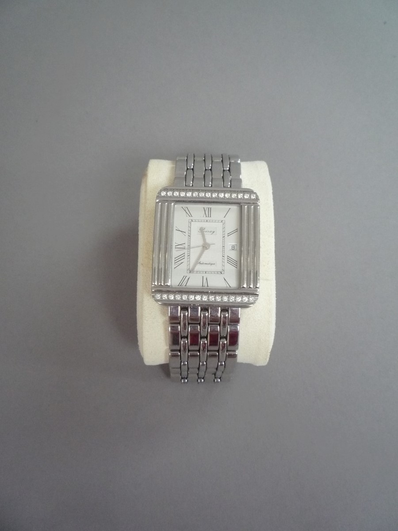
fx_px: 460
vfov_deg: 60.0
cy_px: 266
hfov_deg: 46.8
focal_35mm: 30
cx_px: 199
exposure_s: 1/30
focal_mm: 5.2
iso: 400
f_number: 3.3
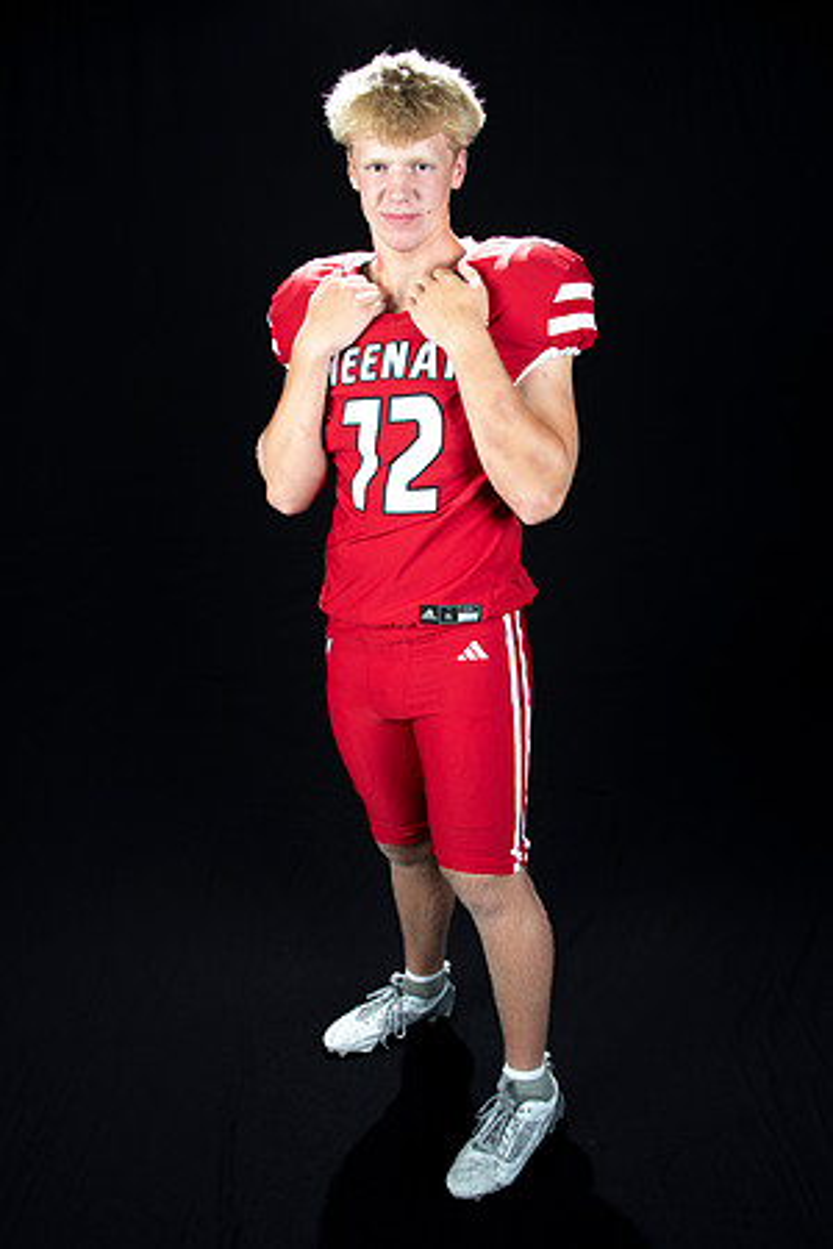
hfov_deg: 46.4
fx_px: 972
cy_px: 624
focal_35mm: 28
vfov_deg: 65.5
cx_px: 416
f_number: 9
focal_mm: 28
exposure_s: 1/160
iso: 320
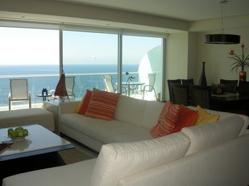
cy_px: 93
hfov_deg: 52.6
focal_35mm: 35
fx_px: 252
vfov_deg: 40.7
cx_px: 124
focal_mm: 7.5
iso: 88
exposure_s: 1/203
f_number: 4.8
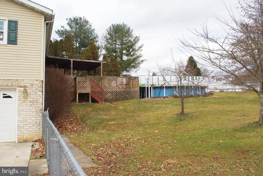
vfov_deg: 42.4
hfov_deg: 60.2
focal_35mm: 31
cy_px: 88
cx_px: 132
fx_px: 227
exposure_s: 1/45
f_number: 5.6
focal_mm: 21.25
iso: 200
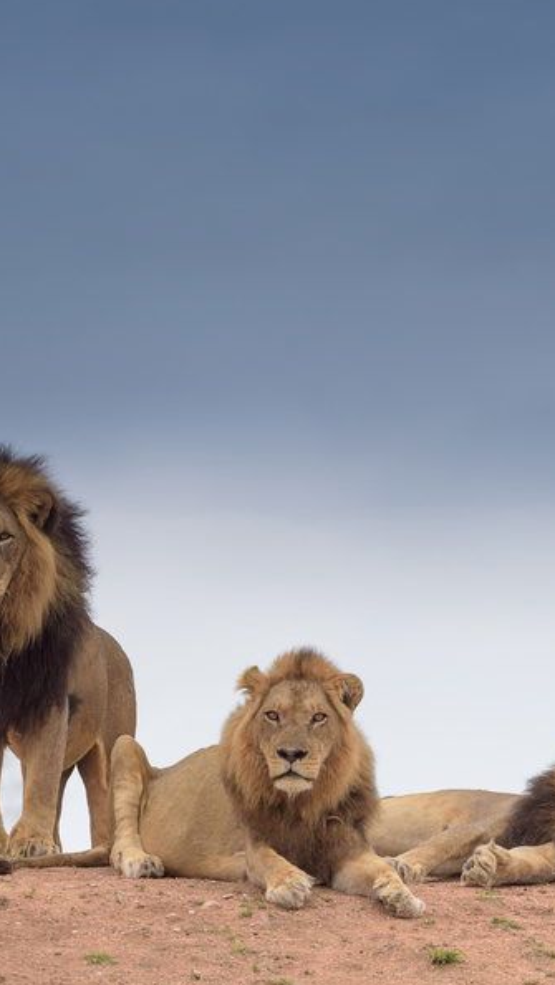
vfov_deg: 2.0
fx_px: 27608
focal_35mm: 1056
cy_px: 463
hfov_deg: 1.2
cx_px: 185
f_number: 4
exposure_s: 1/800
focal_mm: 600
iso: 200
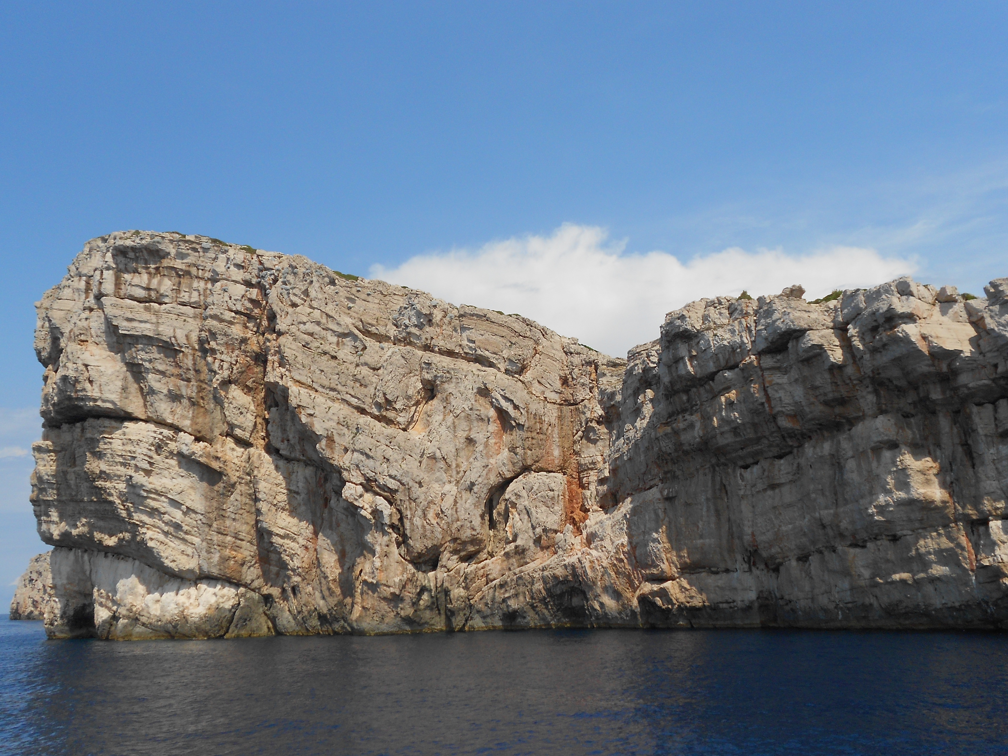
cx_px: 514
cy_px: 381
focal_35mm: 33
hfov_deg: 55.3
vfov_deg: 42.9
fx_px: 961
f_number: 3.6
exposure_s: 1/1500
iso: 80
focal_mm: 5.8
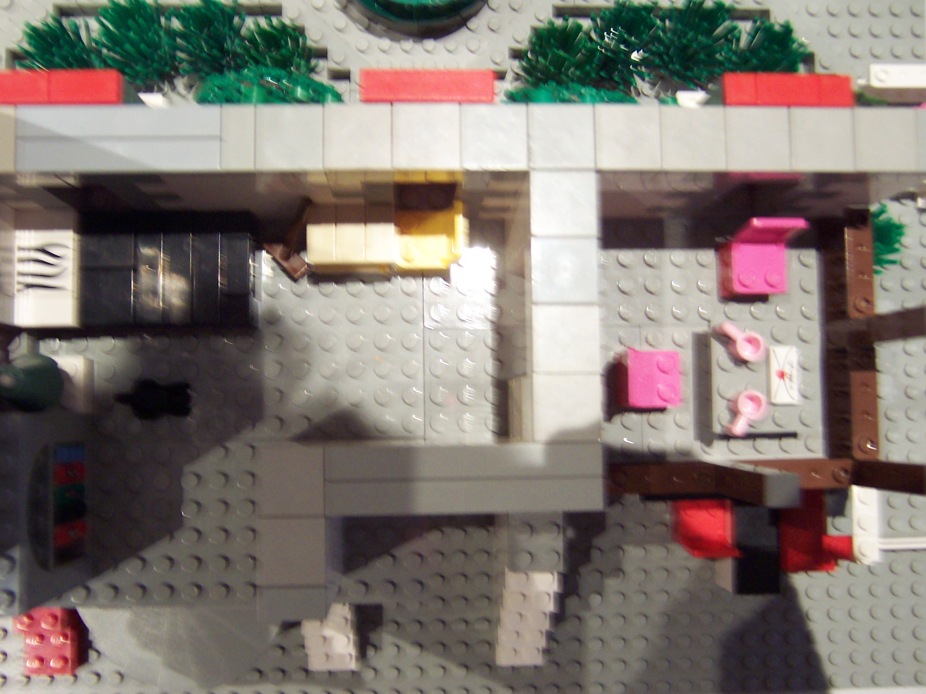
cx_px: 463
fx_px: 963
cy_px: 347
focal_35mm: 36
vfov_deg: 39.7
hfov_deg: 51.4
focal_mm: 5.6
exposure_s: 1/10
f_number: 2.8
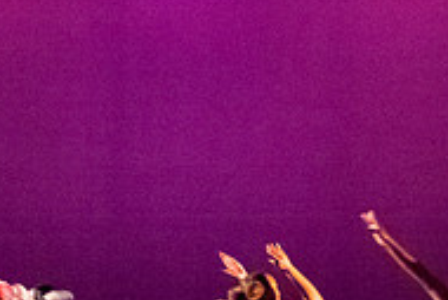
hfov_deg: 14.2
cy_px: 264
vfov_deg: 9.6
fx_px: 1768
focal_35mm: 142
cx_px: 447
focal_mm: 33.5
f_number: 4
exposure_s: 1/160
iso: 6400
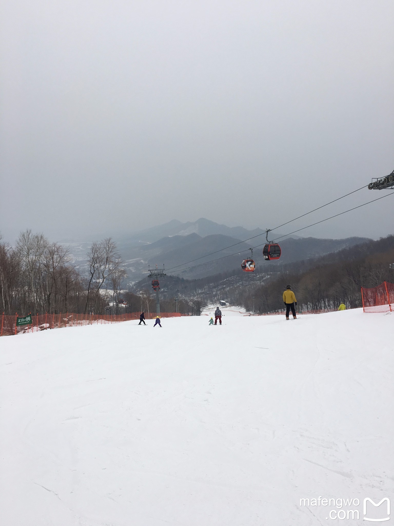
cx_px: 197
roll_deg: -0.4
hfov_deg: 48.2
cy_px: 263
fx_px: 440
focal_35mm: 29
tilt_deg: -6.1
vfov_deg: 61.7
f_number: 2.2
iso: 25
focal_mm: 4.15
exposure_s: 1/1972
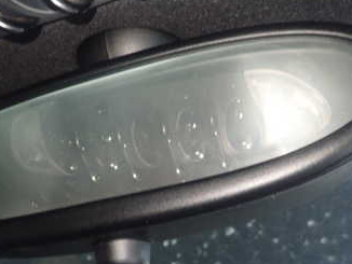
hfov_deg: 41.1
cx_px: 146
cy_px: 158
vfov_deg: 31.5
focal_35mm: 46
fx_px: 468
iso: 800
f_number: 2
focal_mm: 4.5
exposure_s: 1/25
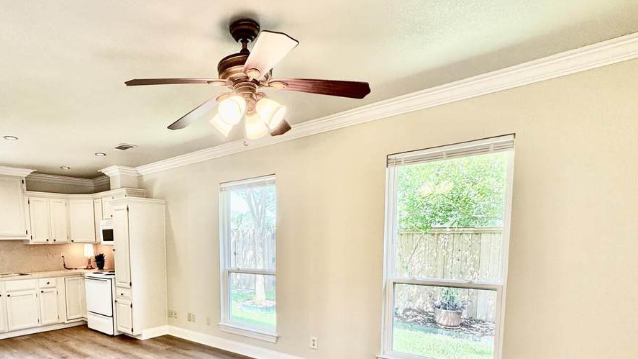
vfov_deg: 49.0
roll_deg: +0.6
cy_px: 278
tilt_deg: -5.6
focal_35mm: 22
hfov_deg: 79.4
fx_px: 372
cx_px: 232
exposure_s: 1/120
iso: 200
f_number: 2.2
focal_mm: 2.22
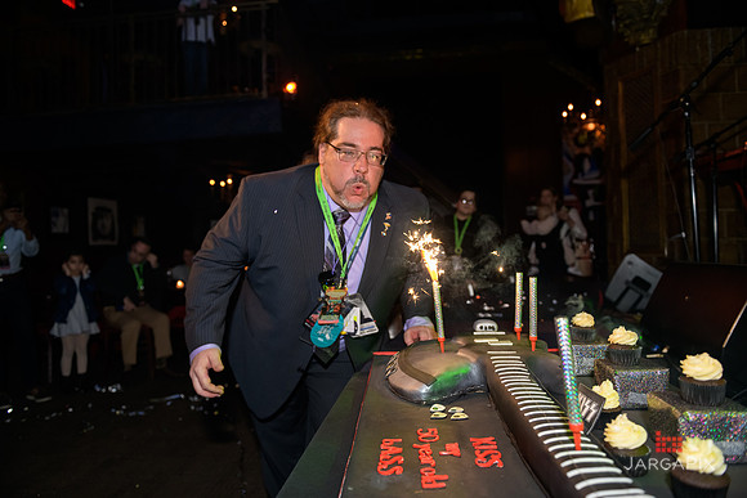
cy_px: 249
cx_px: 374
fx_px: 498
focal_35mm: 24
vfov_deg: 53.2
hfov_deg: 73.7
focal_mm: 24
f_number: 3.2
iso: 1600
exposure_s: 1/125
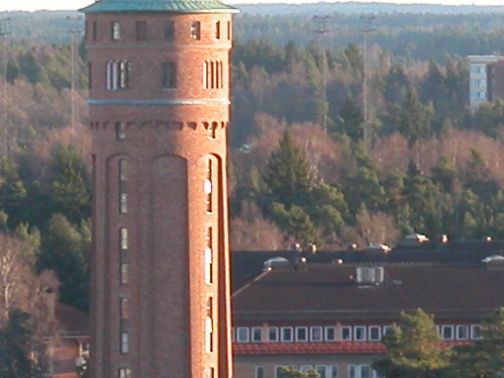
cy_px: 766
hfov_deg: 2.5
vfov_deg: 1.8
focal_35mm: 809
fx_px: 11782
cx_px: 319
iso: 100
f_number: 7
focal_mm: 41.1
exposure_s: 1/56.9
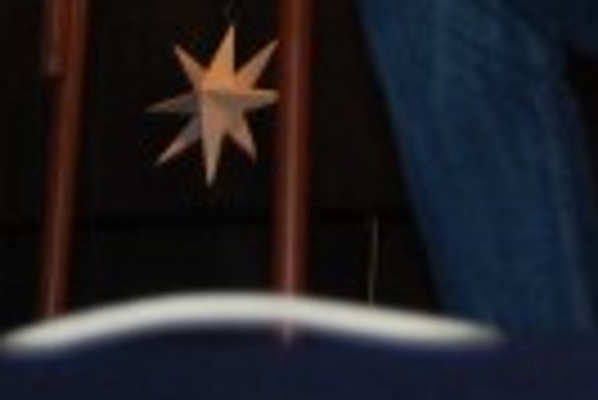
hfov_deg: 5.4
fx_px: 6302
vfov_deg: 3.6
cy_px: -719
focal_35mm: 379
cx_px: 679
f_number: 5.3
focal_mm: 42
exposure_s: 1/60
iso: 400
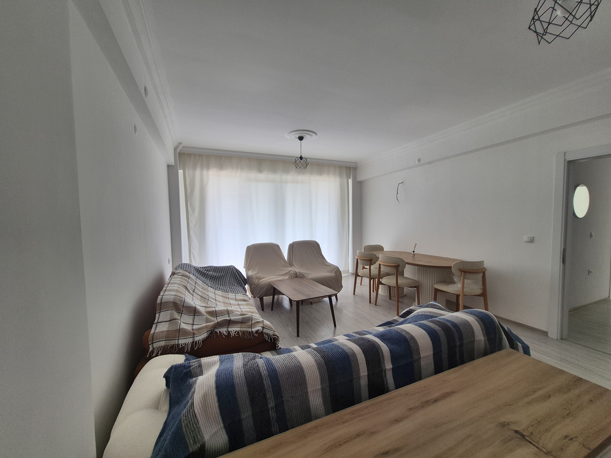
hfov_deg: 106.2
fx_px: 229
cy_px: 229
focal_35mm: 13
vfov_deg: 89.9
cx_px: 306
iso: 50
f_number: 2.2
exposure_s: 1/293
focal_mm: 1.74
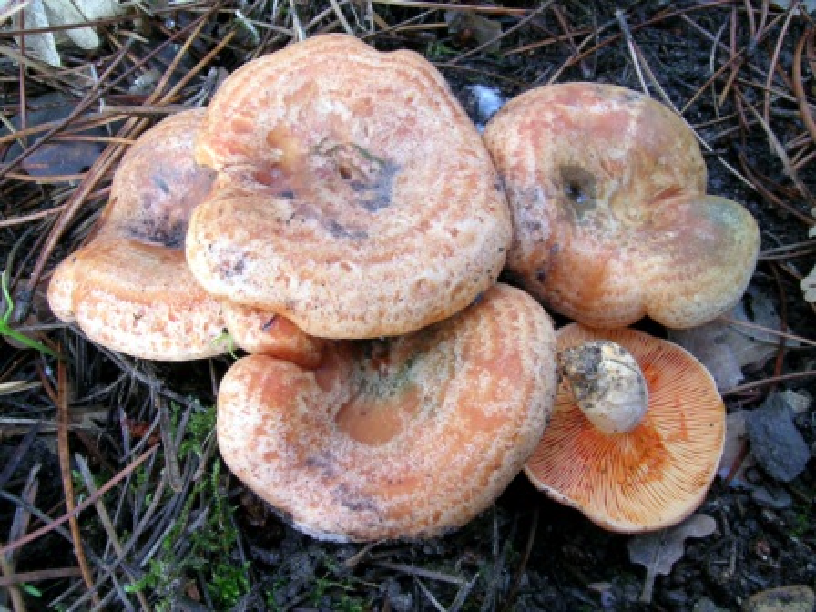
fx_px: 660
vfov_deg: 49.7
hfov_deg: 63.4
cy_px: 306
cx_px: 408
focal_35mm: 28
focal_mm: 5.8
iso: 123
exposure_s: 1/3.8
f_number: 7.9
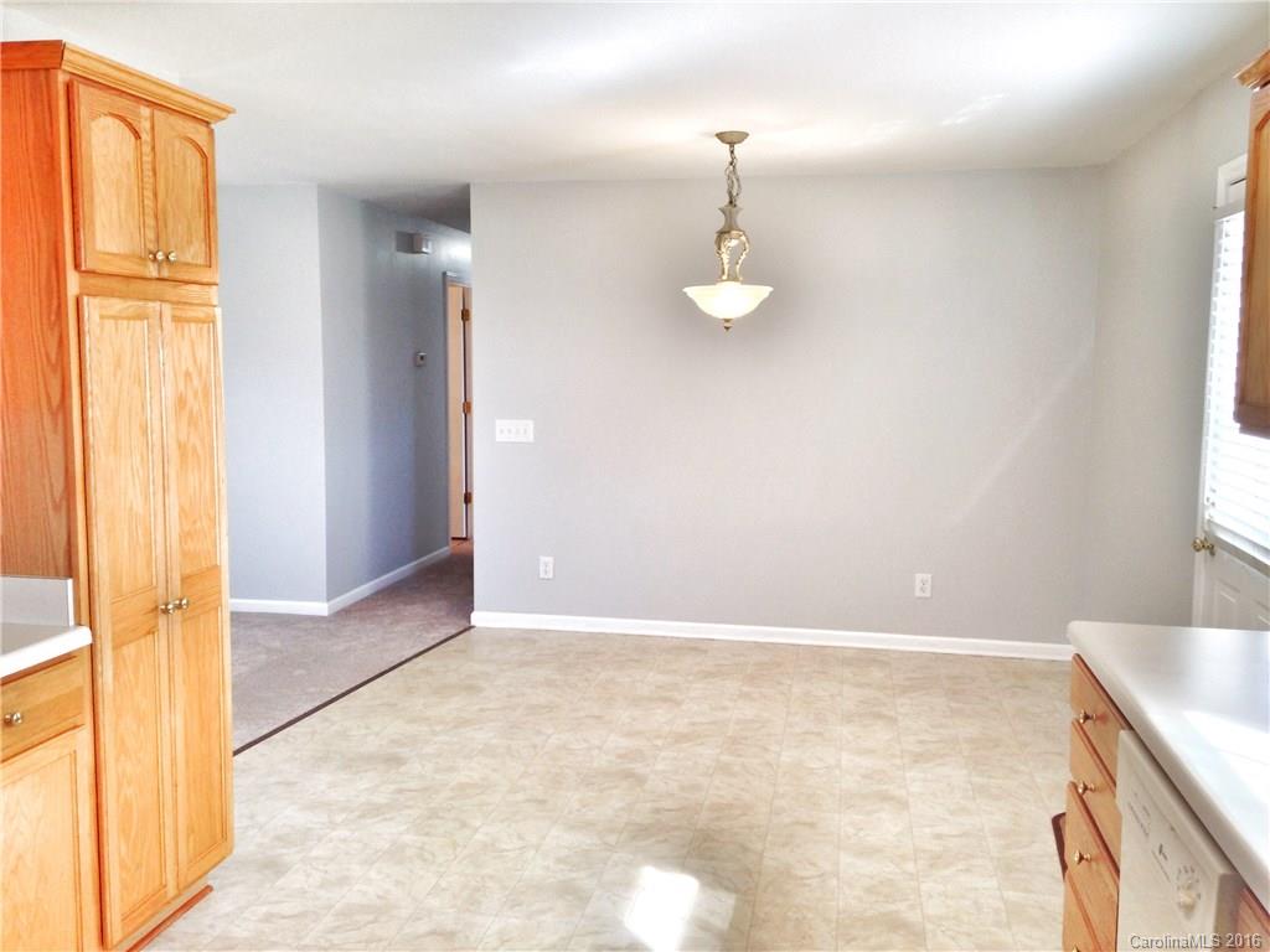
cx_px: 635
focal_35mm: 33
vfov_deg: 42.9
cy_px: 476
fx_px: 1211
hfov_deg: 55.4
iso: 50
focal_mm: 4.12
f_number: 2.4
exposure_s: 1/30
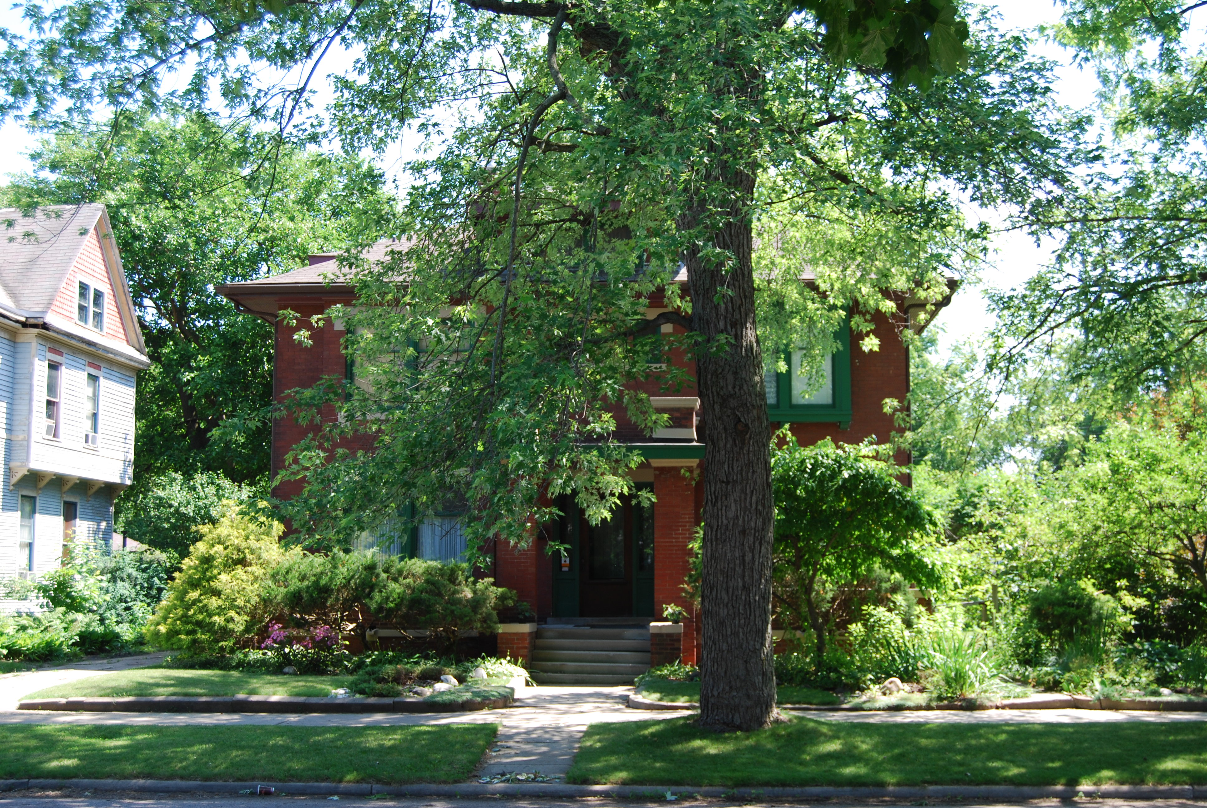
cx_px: 604
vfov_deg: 29.0
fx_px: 1561
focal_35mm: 46
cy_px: 404
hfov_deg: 42.3
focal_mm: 31
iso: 160
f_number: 5.6
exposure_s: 1/125
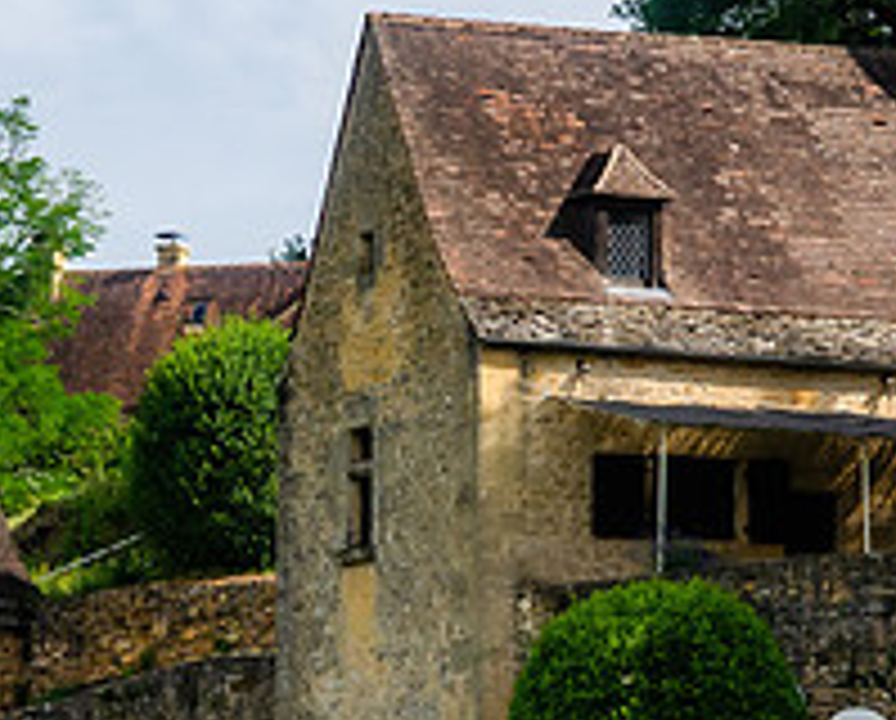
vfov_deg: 4.6
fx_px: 8901
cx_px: 180
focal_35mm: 335
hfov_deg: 5.8
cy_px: 472
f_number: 9
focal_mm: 82
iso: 800
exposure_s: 1/1250
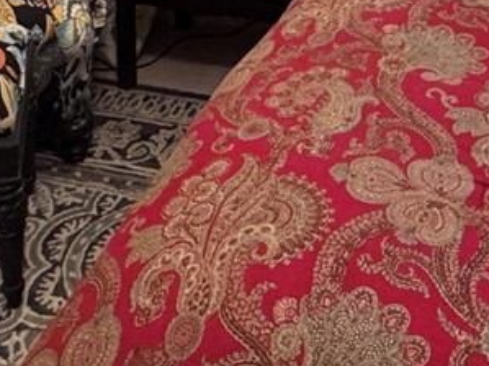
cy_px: -399
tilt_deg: -7.1
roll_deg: +1.4
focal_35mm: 75
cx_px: 345
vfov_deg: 15.2
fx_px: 1059
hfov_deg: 25.8
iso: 320
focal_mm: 2.22
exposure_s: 1/60
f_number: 2.2
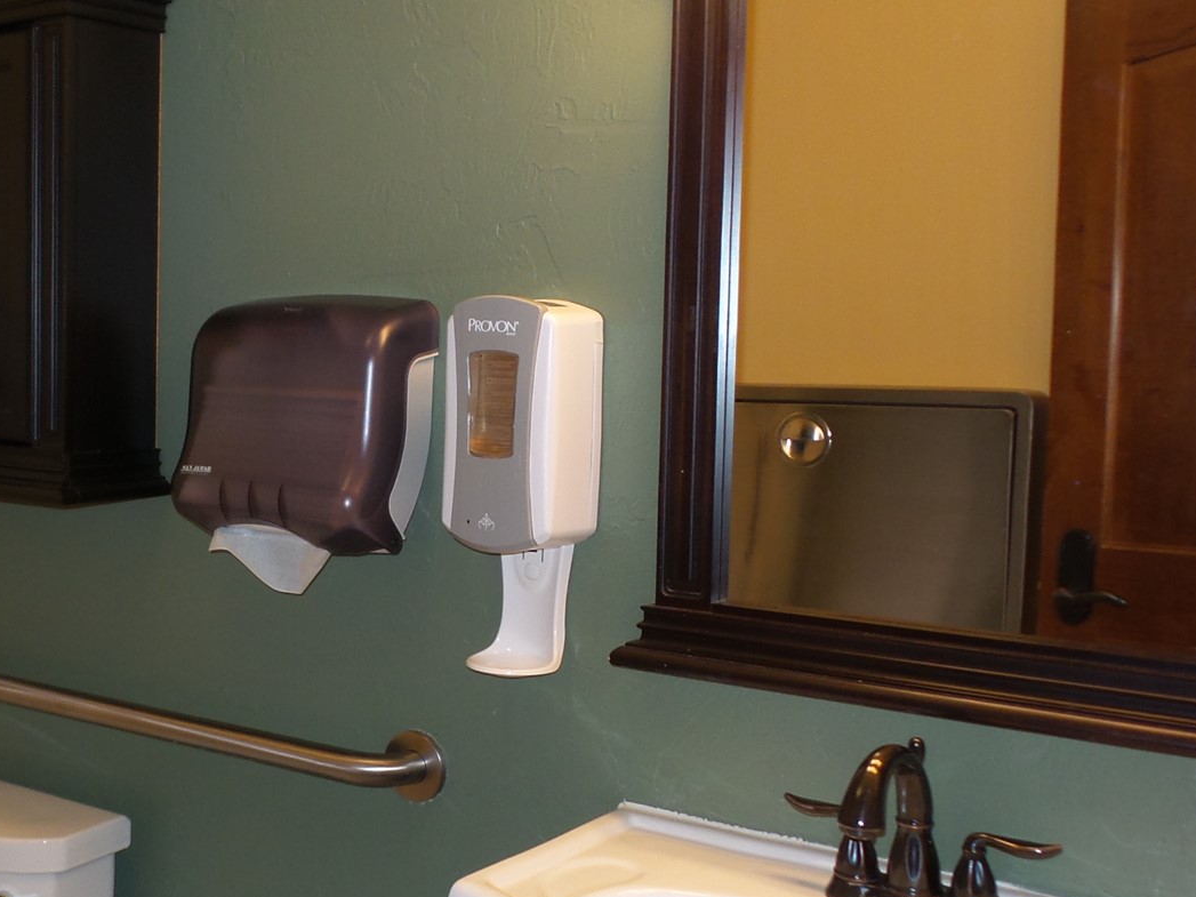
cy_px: 466
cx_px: 244
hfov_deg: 40.4
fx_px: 1555
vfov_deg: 32.2
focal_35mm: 45
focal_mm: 4.1
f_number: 2.8
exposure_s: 1/30
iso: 100
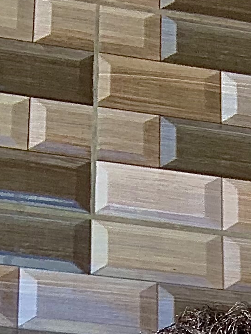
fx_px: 1324
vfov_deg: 12.9
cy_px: 627
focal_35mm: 137
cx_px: 340
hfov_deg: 10.6
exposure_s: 1/364
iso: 16
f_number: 2.2
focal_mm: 2.87
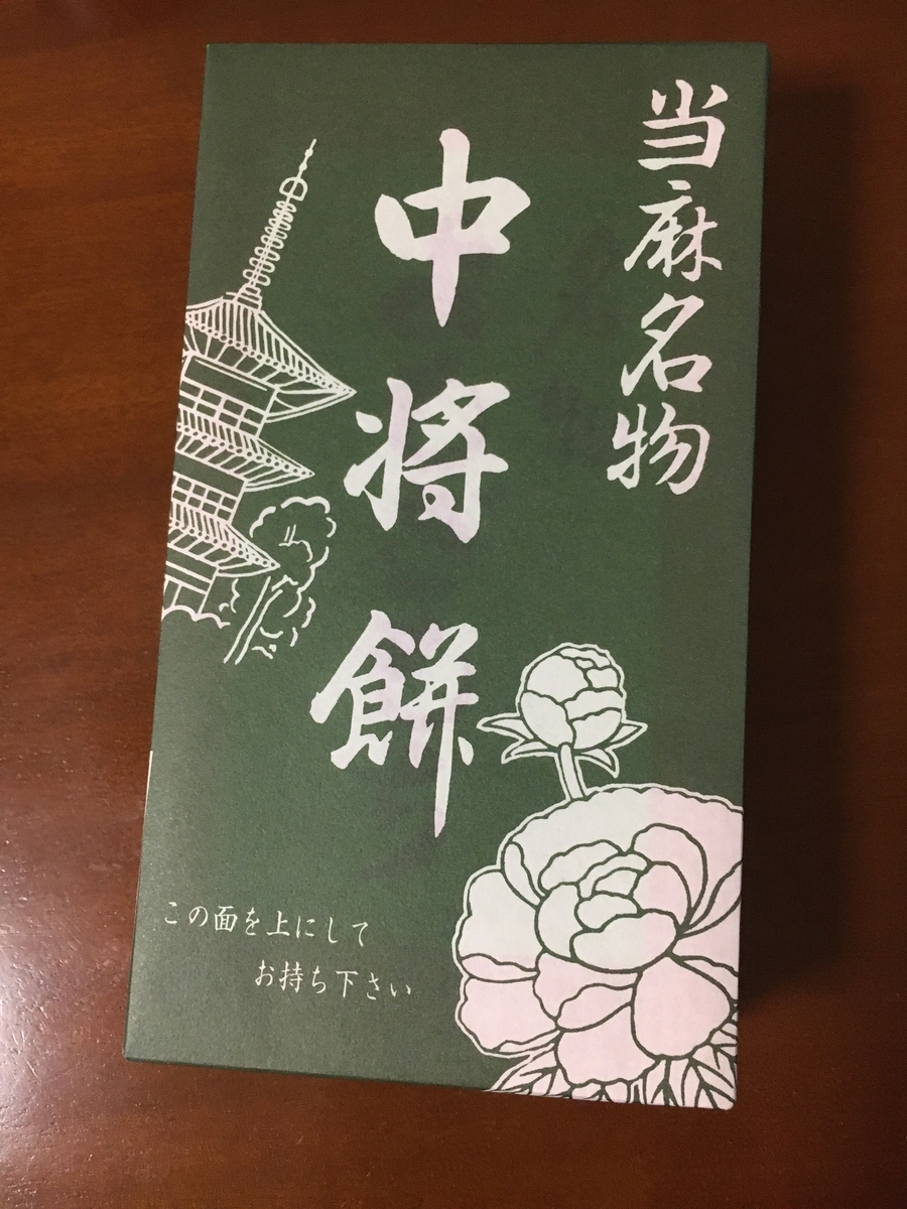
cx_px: 454
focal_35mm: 29
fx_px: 1013
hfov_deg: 48.2
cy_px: 604
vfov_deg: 61.7
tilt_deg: -83.4
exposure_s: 1/30
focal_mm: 4.15
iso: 200
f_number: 2.2
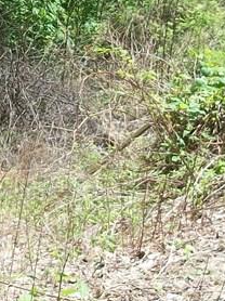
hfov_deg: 12.3
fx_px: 1024
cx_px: -41
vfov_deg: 16.7
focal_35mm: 118
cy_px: 131
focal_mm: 5.7
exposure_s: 1/640
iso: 80
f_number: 2.9
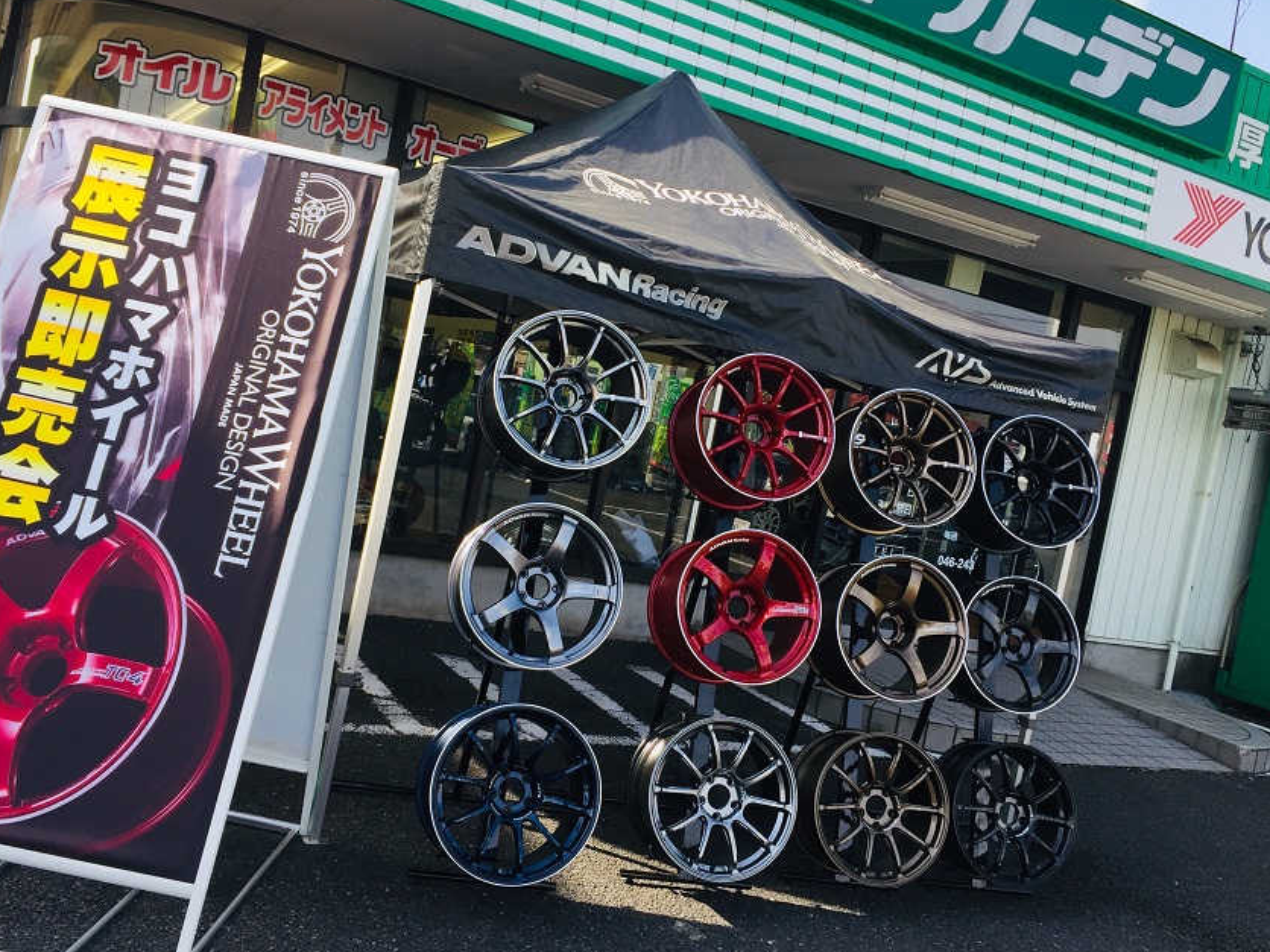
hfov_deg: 54.0
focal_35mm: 34
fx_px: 1247
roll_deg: -10.8
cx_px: 620
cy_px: 440
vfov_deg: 41.8
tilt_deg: -0.7
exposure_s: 1/608
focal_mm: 4.15
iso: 32
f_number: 2.2
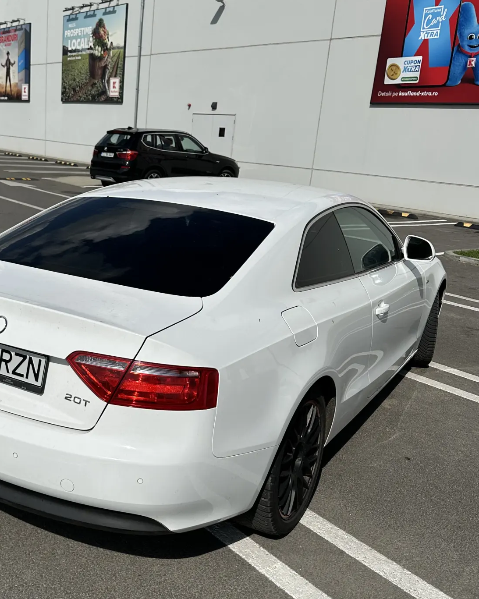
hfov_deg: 40.5
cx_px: 147
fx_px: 638
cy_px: 329
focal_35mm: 36
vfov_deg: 50.2
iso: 80
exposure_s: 1/15625
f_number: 1.78
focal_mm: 6.86
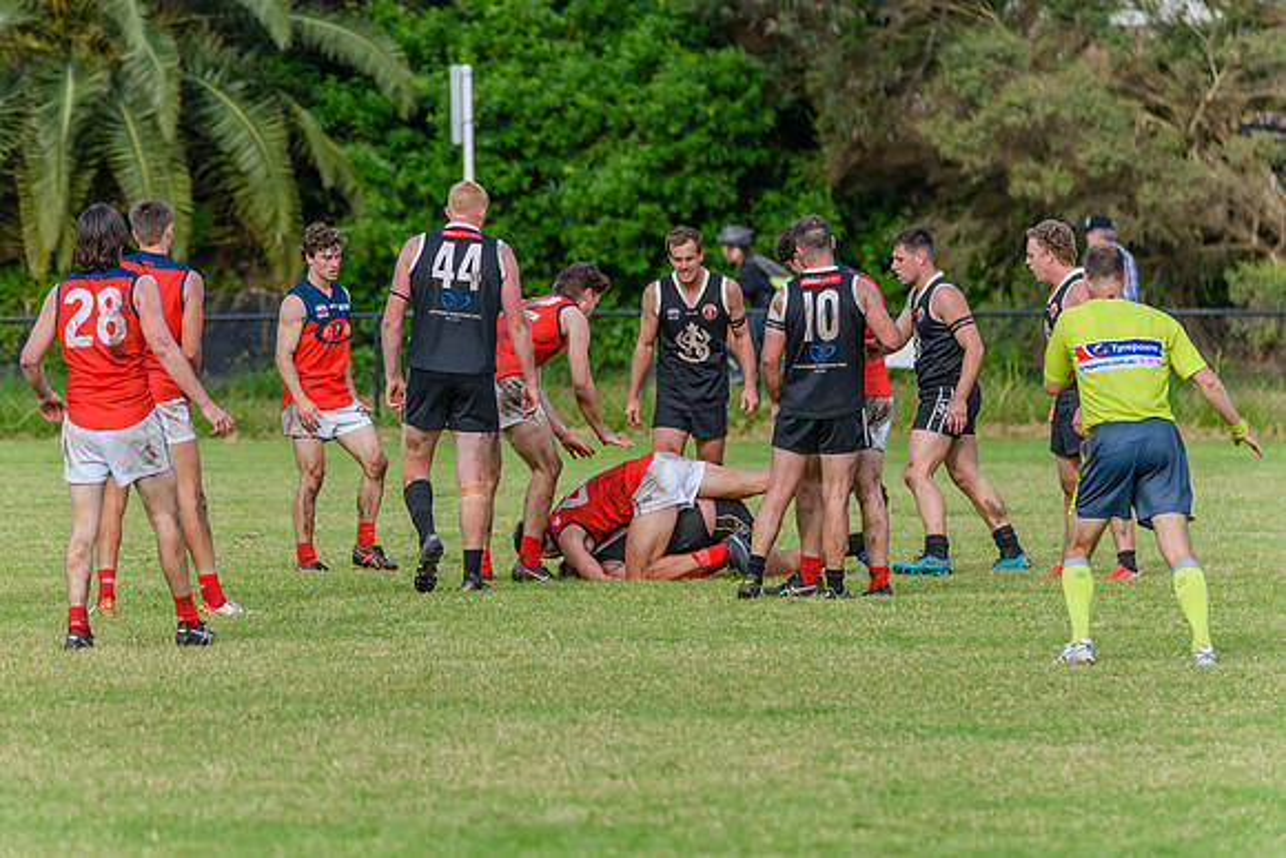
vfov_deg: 3.2
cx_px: 583
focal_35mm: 430
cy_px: 433
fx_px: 15374
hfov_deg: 4.8
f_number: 6
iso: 1100
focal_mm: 380
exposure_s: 1/2000
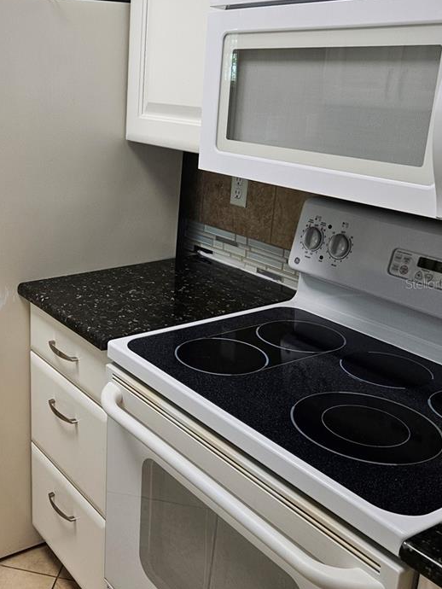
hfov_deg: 34.7
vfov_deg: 46.8
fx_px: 681
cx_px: 82
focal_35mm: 40
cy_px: 283
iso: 64
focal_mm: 5.4
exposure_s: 1/120
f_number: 1.8
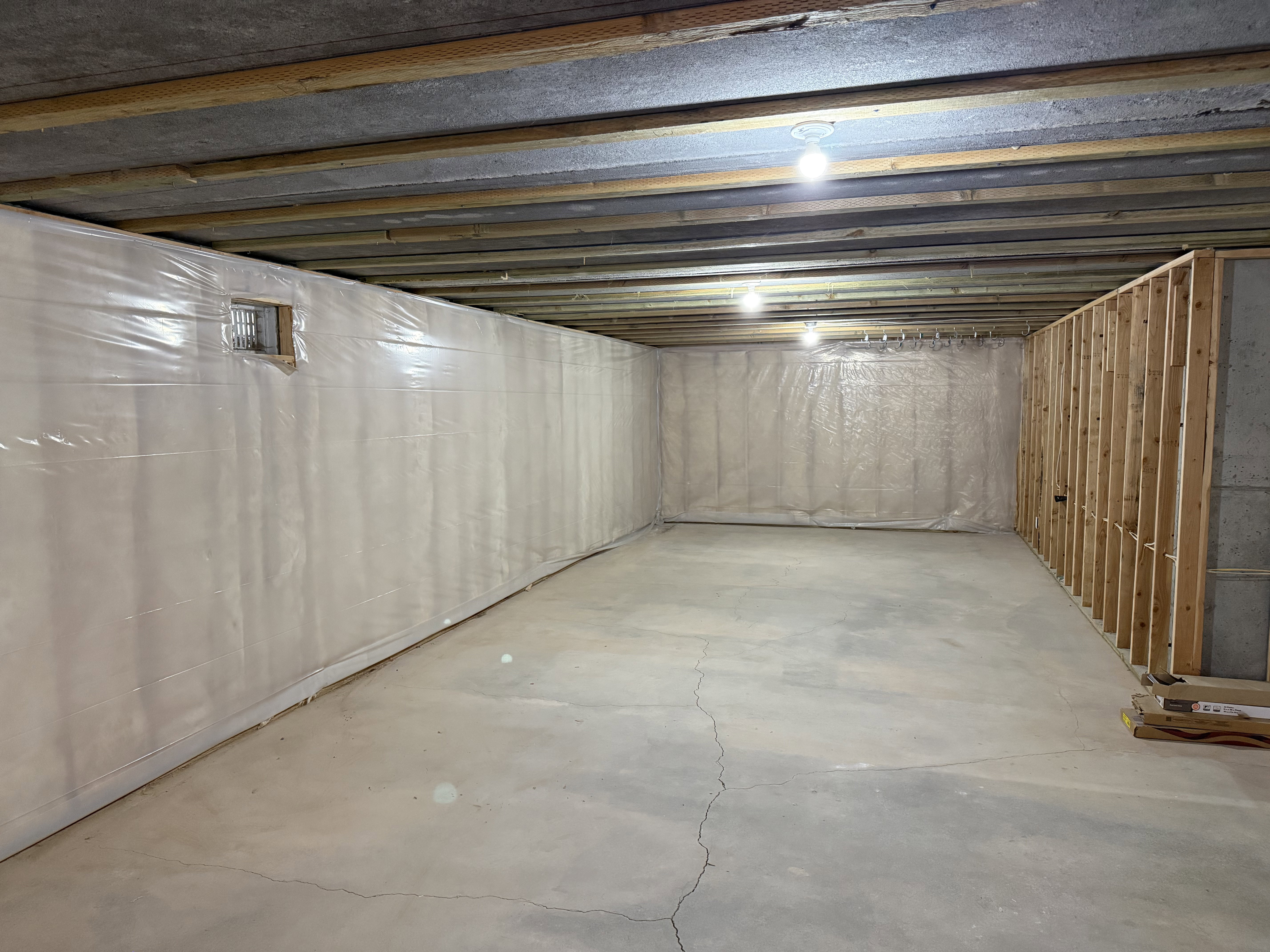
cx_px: 635
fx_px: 881
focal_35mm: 24
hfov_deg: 71.6
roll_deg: +0.7
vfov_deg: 56.8
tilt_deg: -3.9
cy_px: 476
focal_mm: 6.76
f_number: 1.78
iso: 500
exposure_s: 1/60
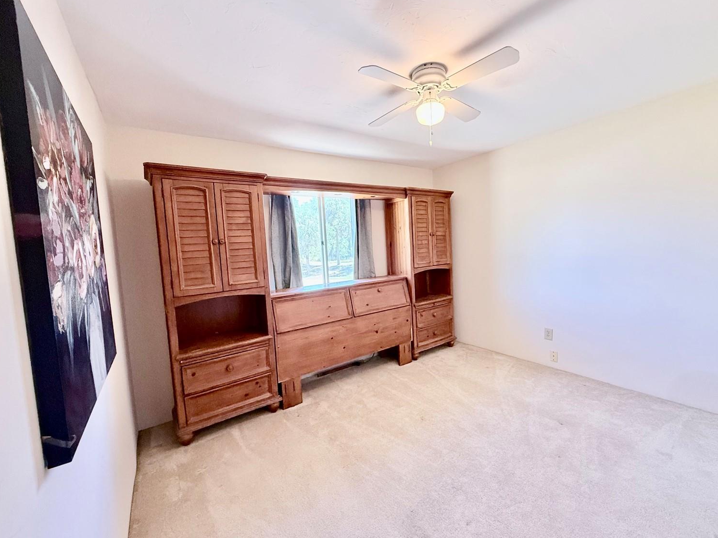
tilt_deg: -3.8
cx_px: 379
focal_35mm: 15
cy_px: 266
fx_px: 311
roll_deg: +2.8
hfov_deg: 98.1
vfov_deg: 81.8
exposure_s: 1/120
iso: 500
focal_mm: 2.22
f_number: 2.2
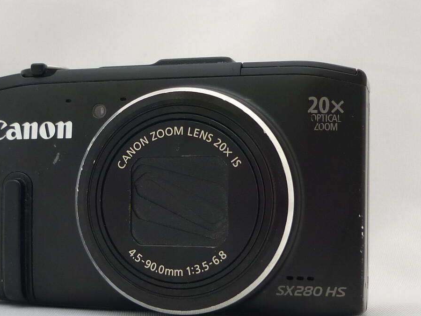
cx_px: 162
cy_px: 197
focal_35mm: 64
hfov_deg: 30.2
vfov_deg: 22.9
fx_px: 778
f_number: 2.8
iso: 80
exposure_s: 1/30
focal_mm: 5.5
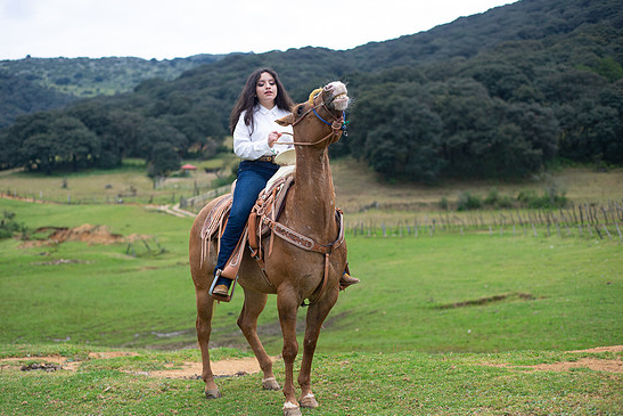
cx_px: 297
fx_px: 917
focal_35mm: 53
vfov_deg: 25.5
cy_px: 218
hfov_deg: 37.5
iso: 400
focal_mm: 50
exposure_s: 1/800
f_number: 2.8
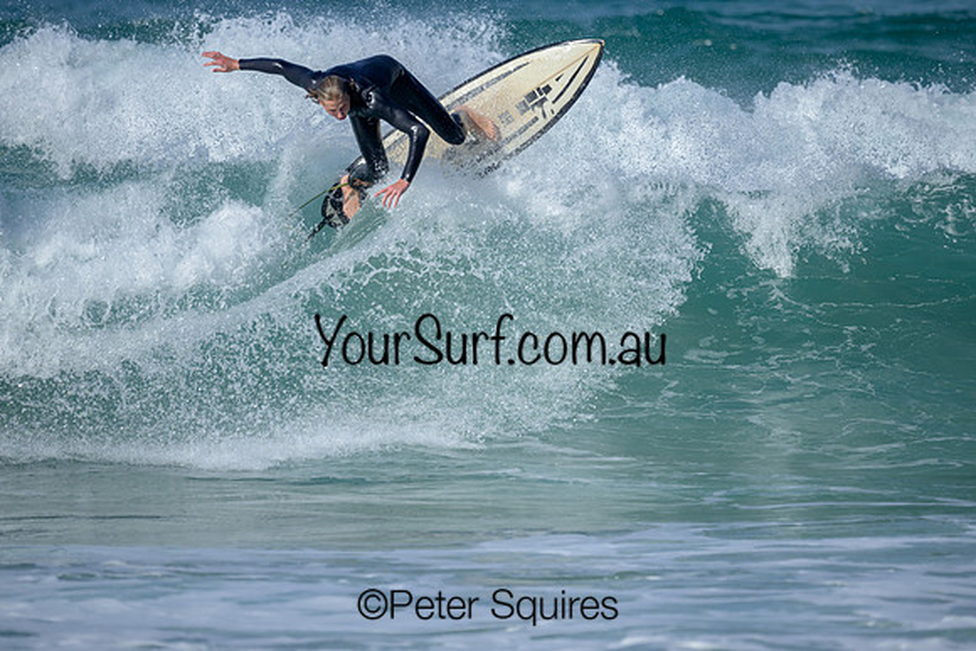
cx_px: 488
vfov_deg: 1.7
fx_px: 21693
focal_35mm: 800
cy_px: 326
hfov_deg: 2.6
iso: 320
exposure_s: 1/2500
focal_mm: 800
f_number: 6.3
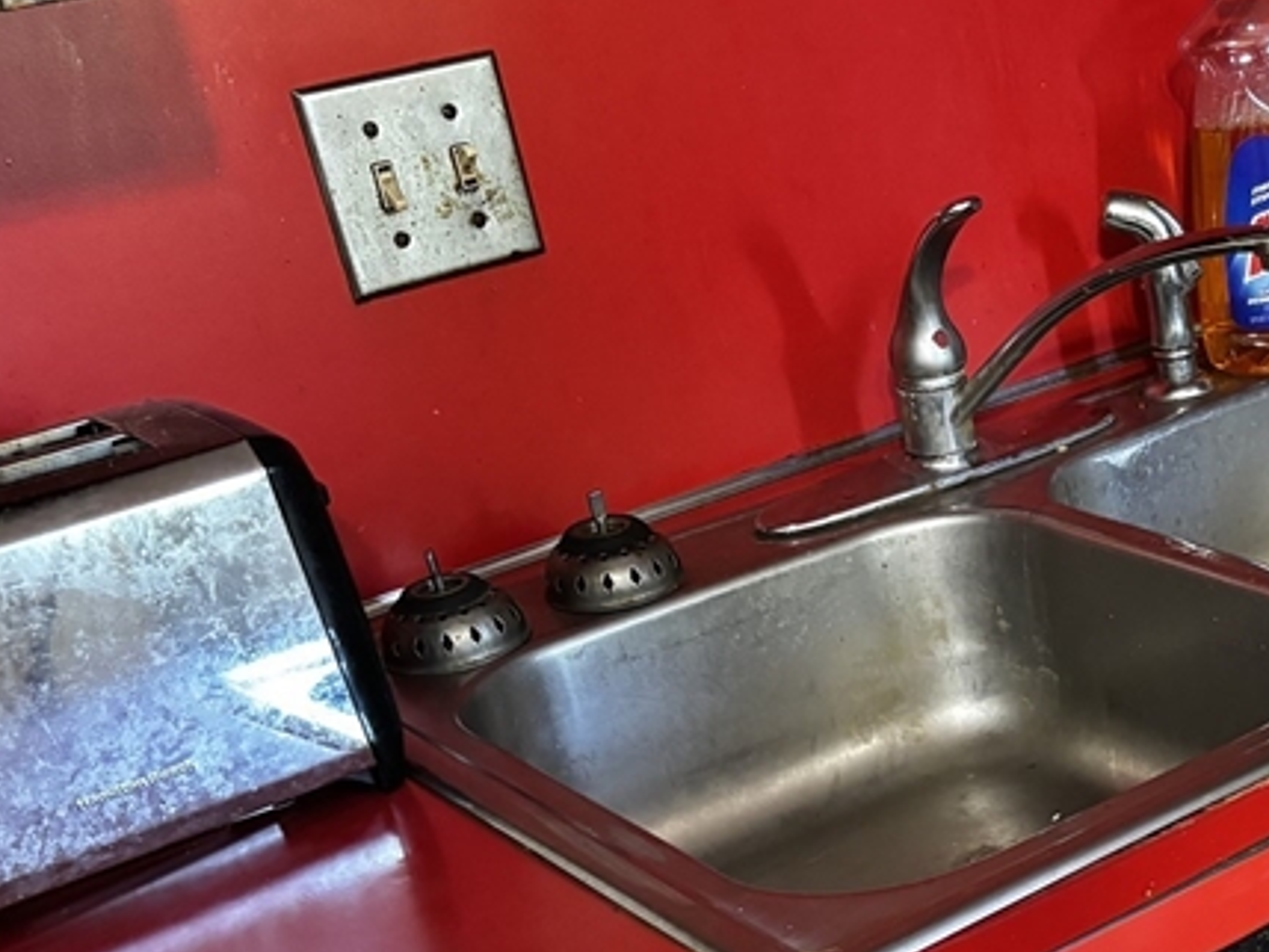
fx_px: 2274
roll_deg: +6.8
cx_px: 1263
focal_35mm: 62
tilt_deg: -26.3
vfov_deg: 23.3
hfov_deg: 29.2
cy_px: 786
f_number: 1.6
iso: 640
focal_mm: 5.96
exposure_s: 1/30
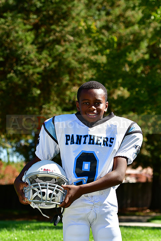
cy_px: 120
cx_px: 80
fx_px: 784
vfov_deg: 17.5
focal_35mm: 117
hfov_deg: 11.7
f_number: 4.5
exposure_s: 1/1250
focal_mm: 78
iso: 400
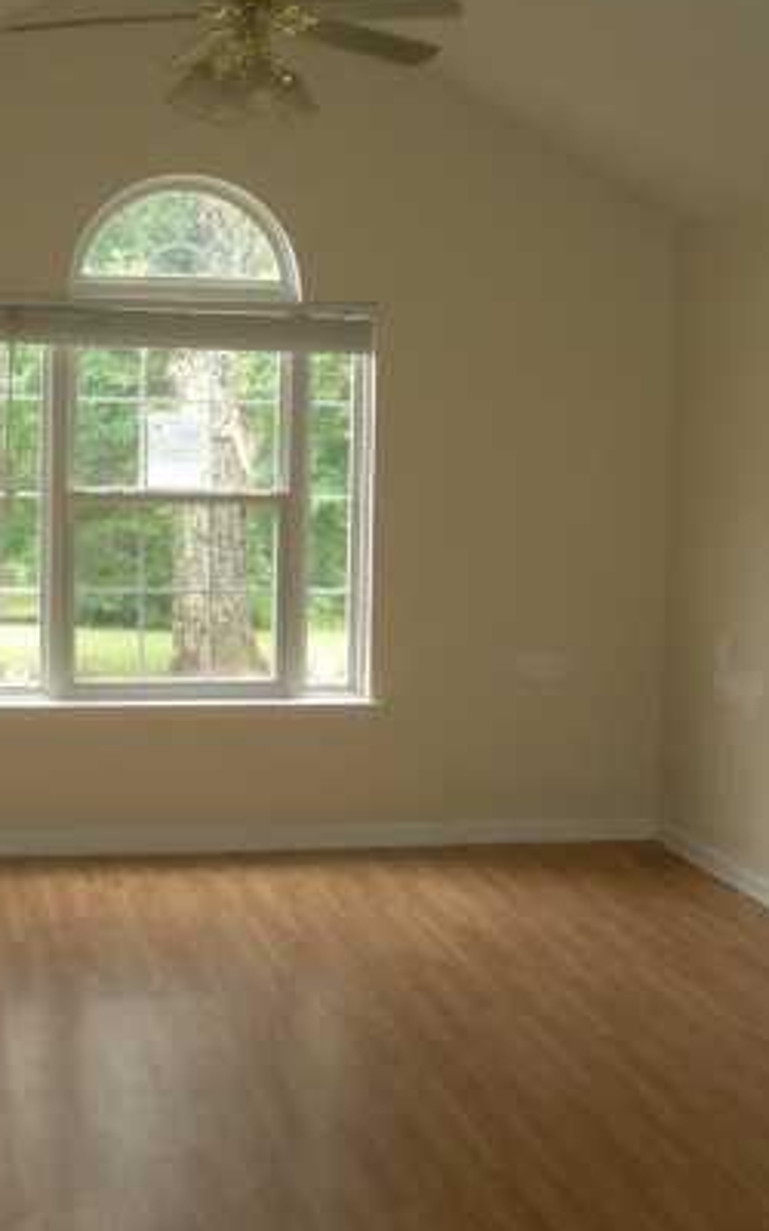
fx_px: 2045
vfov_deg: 33.5
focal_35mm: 61
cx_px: 345
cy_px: 597
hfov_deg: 21.3
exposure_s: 1/100
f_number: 2.8
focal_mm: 6.3
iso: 100
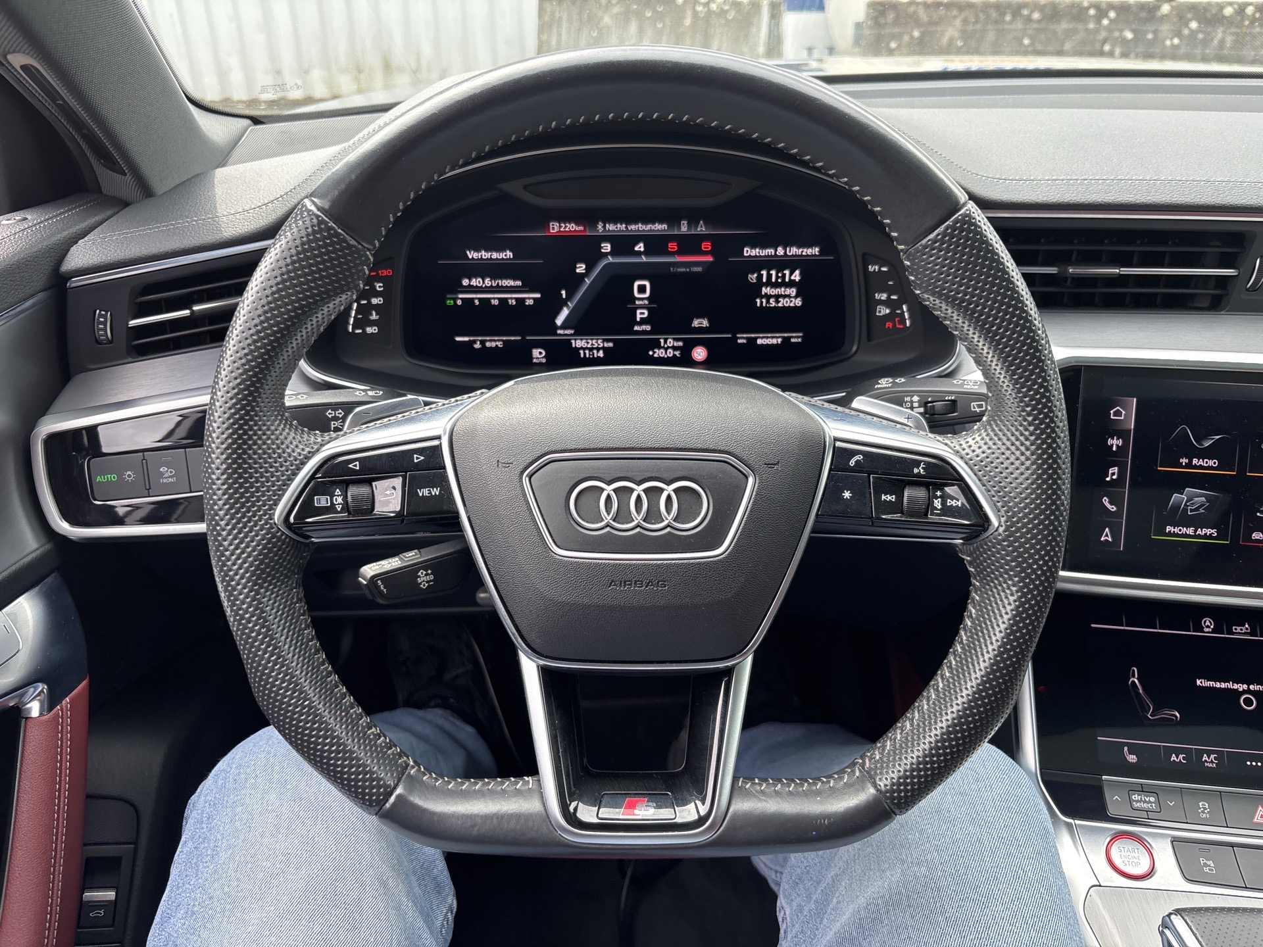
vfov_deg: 53.1
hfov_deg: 67.3
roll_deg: -0.1
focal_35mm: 26
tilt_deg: -29.6
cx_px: 632
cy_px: 474
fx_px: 949
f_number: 1.6
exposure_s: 1/172
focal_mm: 5.96
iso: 64
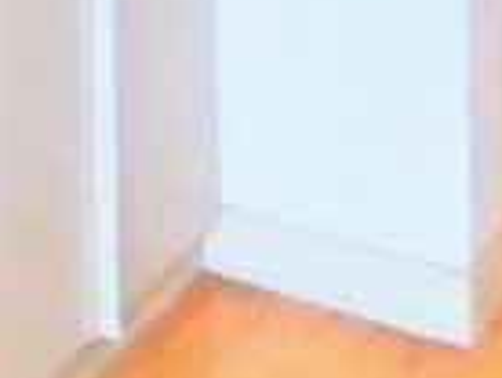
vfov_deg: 10.3
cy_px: -523
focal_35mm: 126
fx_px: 1830
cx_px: -826
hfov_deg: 11.7
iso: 160
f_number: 2.4
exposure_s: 1/50
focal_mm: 1.78
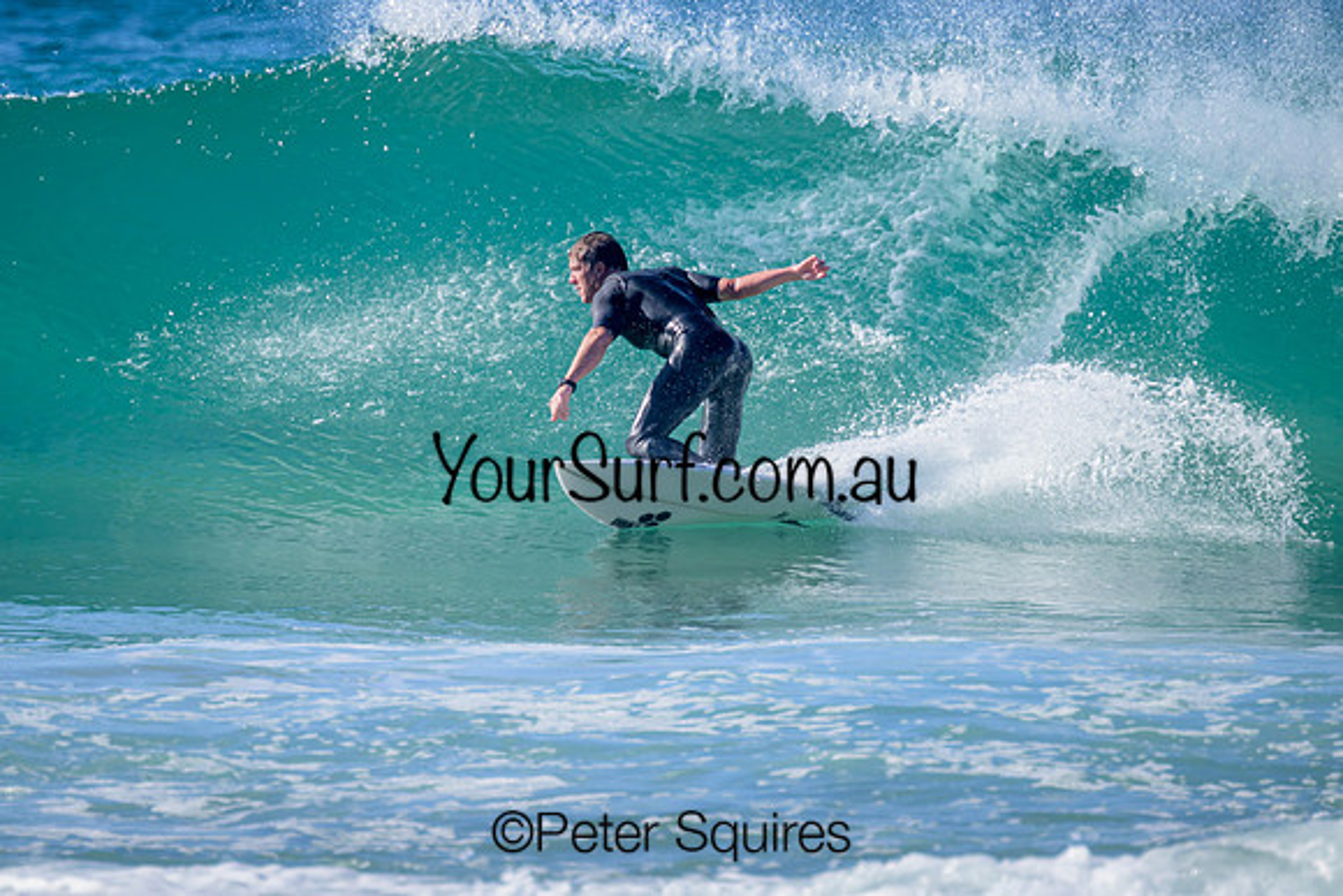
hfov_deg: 2.4
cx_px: 616
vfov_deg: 1.6
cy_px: 411
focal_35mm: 866
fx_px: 32301
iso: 640
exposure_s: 1/800
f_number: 11
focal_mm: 800
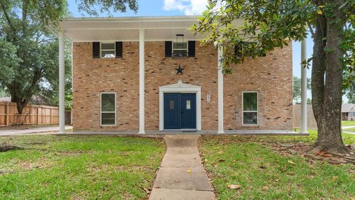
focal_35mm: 20
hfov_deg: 85.4
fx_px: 192
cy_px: 85
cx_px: 178
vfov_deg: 54.7
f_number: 2.8
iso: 100
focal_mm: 19.4
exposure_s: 1/125
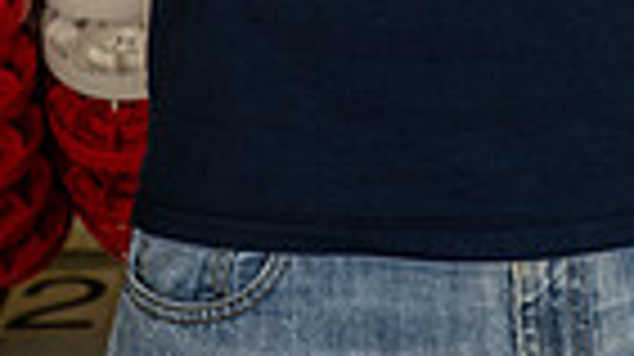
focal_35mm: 187
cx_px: 522
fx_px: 3141
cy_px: -622
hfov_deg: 11.5
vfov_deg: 6.1
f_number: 7.1
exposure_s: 1/250
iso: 500
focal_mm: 56
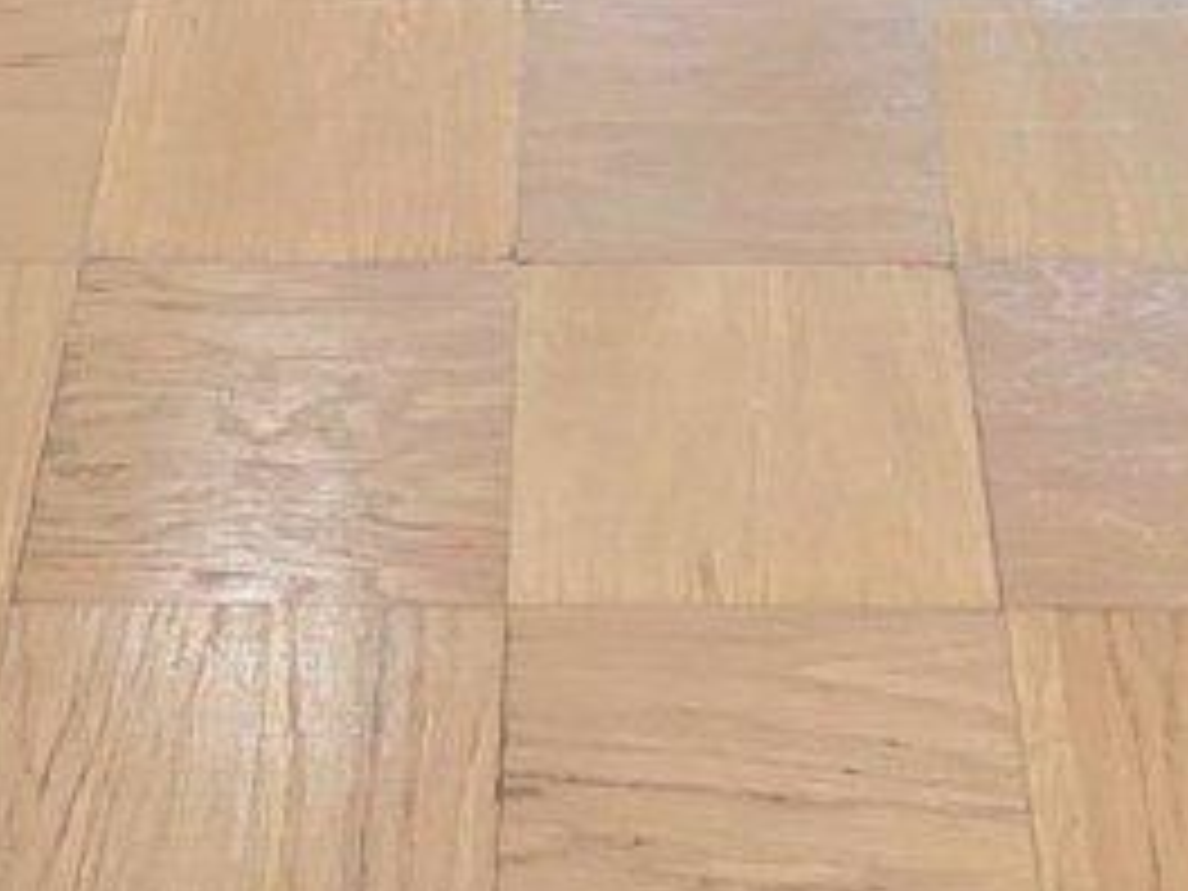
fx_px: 3466
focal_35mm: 101
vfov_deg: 9.4
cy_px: -2178
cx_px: 598
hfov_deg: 19.4
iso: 64
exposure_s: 1/120
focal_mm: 2.2
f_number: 2.2
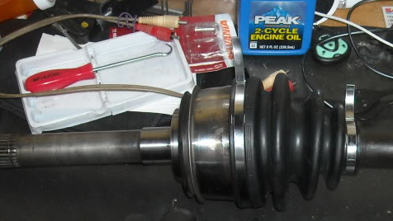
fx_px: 855
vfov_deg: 14.6
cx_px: 287
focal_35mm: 82
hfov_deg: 25.6
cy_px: 200
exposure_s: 1/60
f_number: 2.8
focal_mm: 5.7
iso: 200
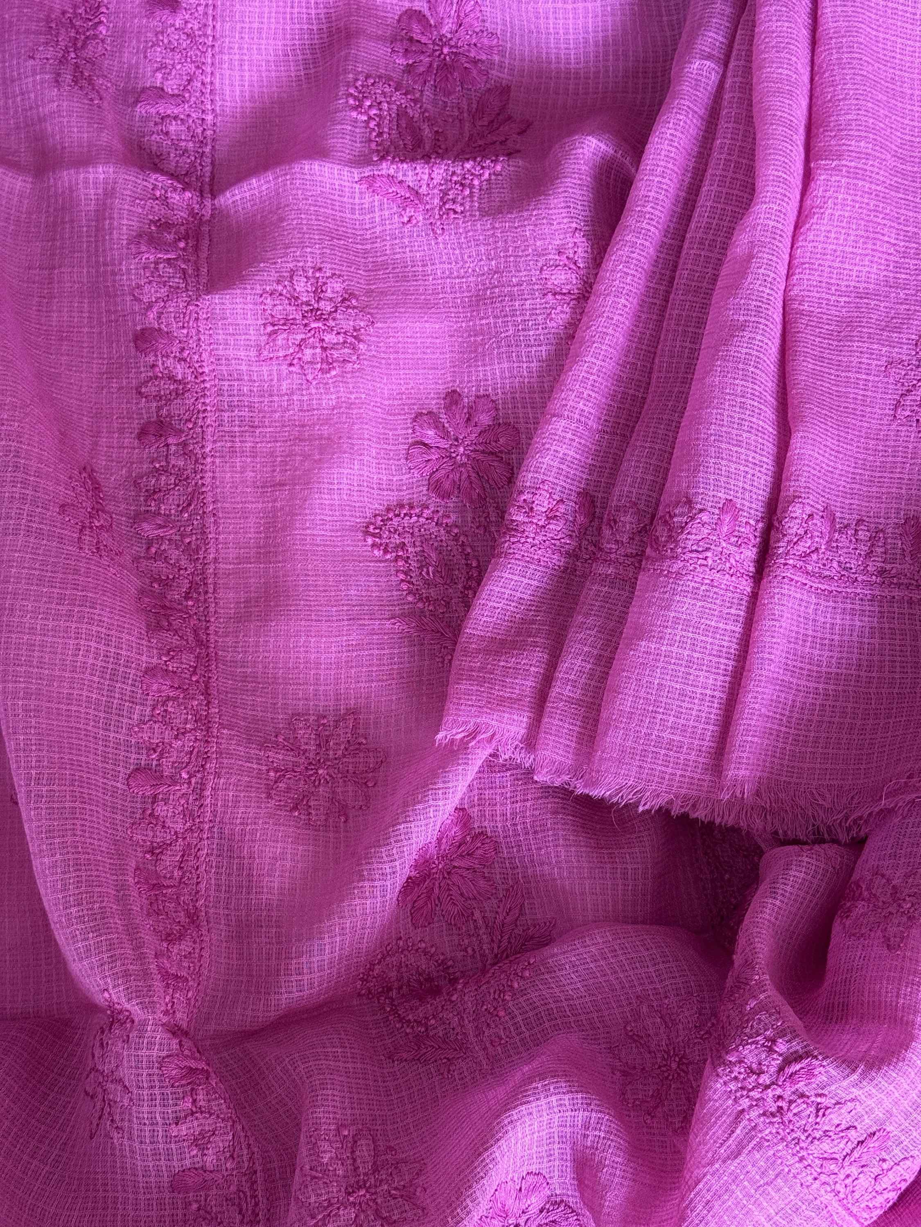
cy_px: 614
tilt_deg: -78.3
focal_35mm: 48
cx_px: 460
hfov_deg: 30.3
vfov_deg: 39.7
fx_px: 1703
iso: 250
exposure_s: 1/50
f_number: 1.78
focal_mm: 6.76
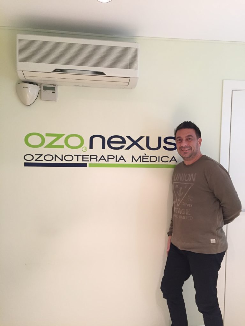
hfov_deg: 48.2
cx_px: 122
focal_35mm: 29
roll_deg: -1.3
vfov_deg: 61.7
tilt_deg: -1.8
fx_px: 274
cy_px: 163
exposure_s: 1/33
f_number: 2.2
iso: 200
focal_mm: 4.15
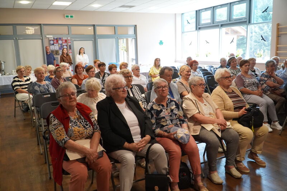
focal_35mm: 30
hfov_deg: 61.9
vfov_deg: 43.6
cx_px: 144
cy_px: 96
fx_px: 239
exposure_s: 1/160
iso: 2500
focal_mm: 20
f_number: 4
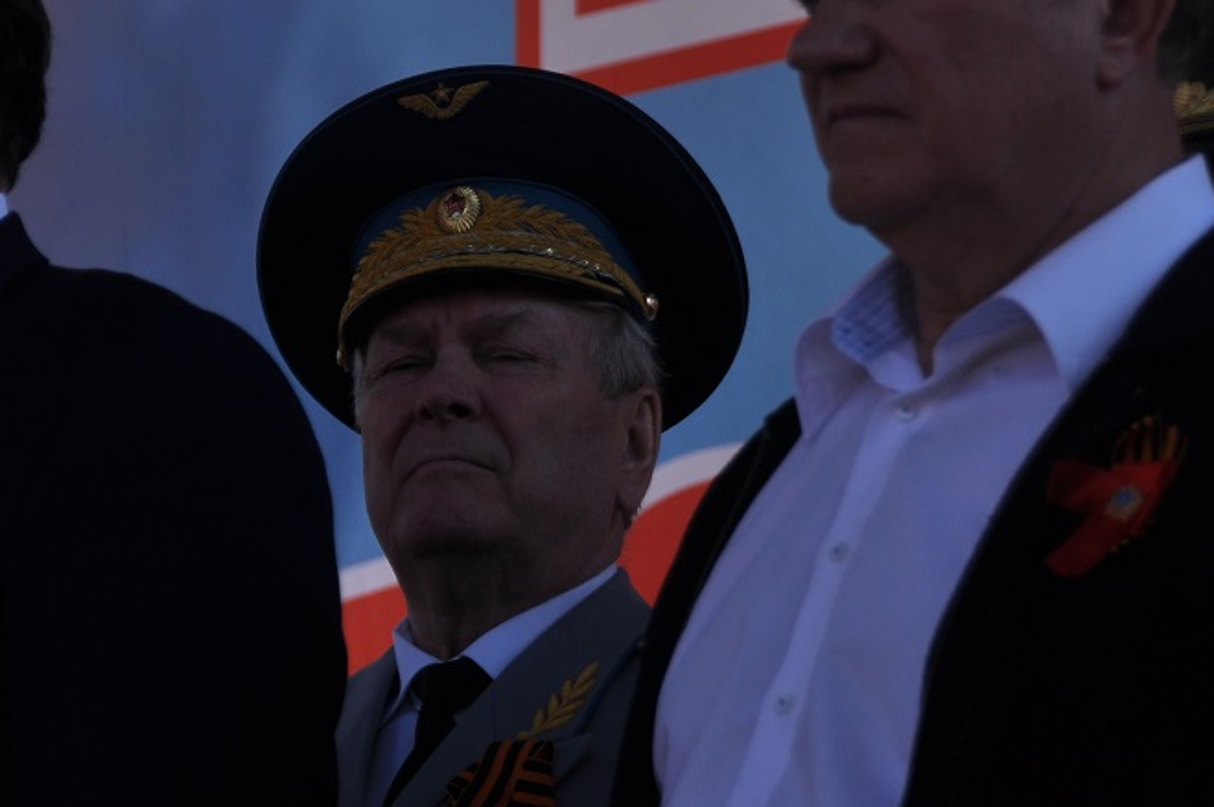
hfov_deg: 5.4
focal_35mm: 381
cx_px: 375
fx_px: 12835
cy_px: 250
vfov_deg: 3.6
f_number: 5.6
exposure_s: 1/1000
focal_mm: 130
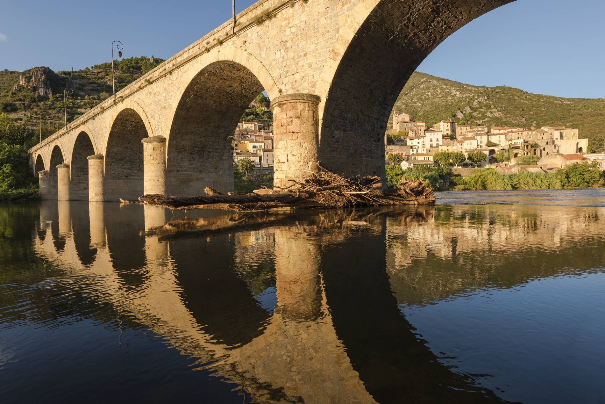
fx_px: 319
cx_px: 302
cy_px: 202
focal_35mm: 19
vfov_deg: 64.6
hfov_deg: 86.9
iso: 200
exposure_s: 1/160
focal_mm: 19
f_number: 10
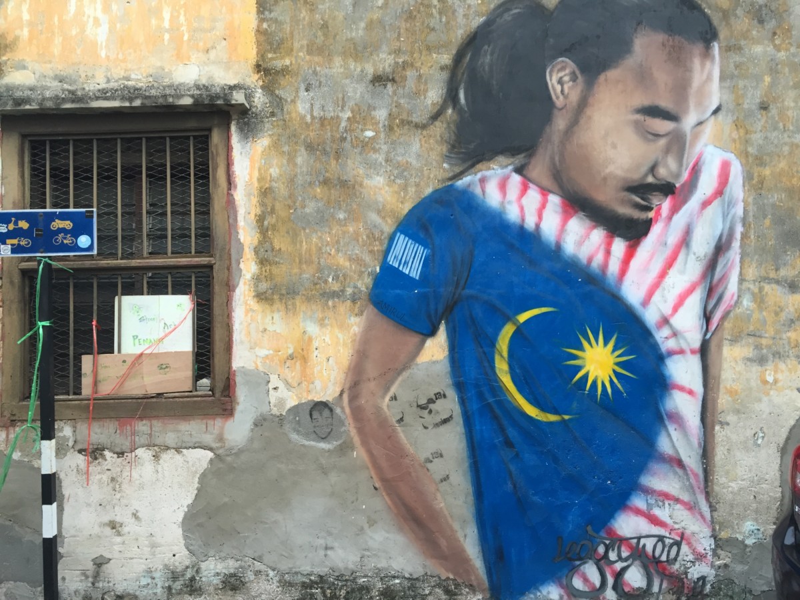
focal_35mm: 29
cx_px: 400
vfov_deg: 48.2
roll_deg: +0.5
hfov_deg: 61.7
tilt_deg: +2.4
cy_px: 300
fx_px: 670
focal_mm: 4.15
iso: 32
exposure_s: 1/40
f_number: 2.2
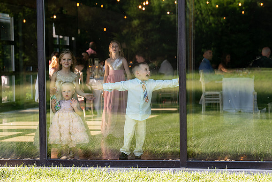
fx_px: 897
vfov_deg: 11.6
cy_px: 91
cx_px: 136
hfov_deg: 17.2
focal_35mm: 119
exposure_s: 1/250
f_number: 6.3
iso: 500
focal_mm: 116
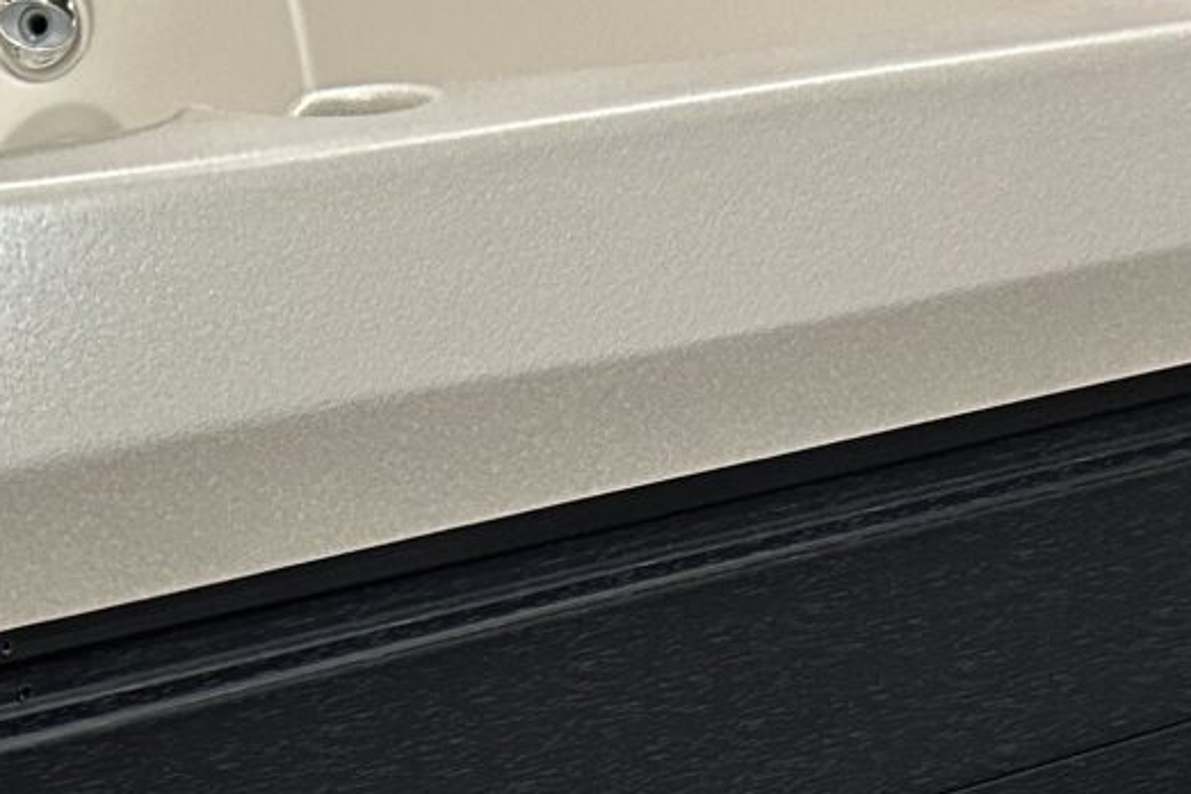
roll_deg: +1.4
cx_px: 46
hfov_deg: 18.8
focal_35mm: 106
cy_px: 1107
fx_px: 3507
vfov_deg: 12.4
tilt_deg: -26.0
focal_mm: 5.7
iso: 160
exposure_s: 1/60
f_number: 1.5
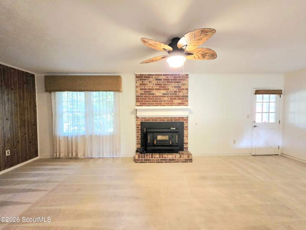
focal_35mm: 13
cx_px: 153
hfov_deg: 106.2
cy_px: 115
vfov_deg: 89.9
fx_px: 115
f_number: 1.9
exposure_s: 1/60.2
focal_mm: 2.2
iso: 640
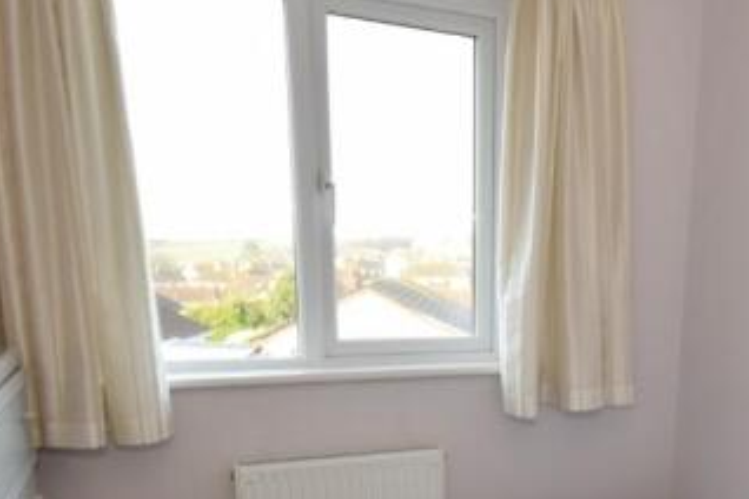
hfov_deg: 51.3
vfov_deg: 35.4
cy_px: 437
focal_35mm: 36
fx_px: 739
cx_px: 569
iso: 400
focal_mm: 11.5
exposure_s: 1/80
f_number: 4.5
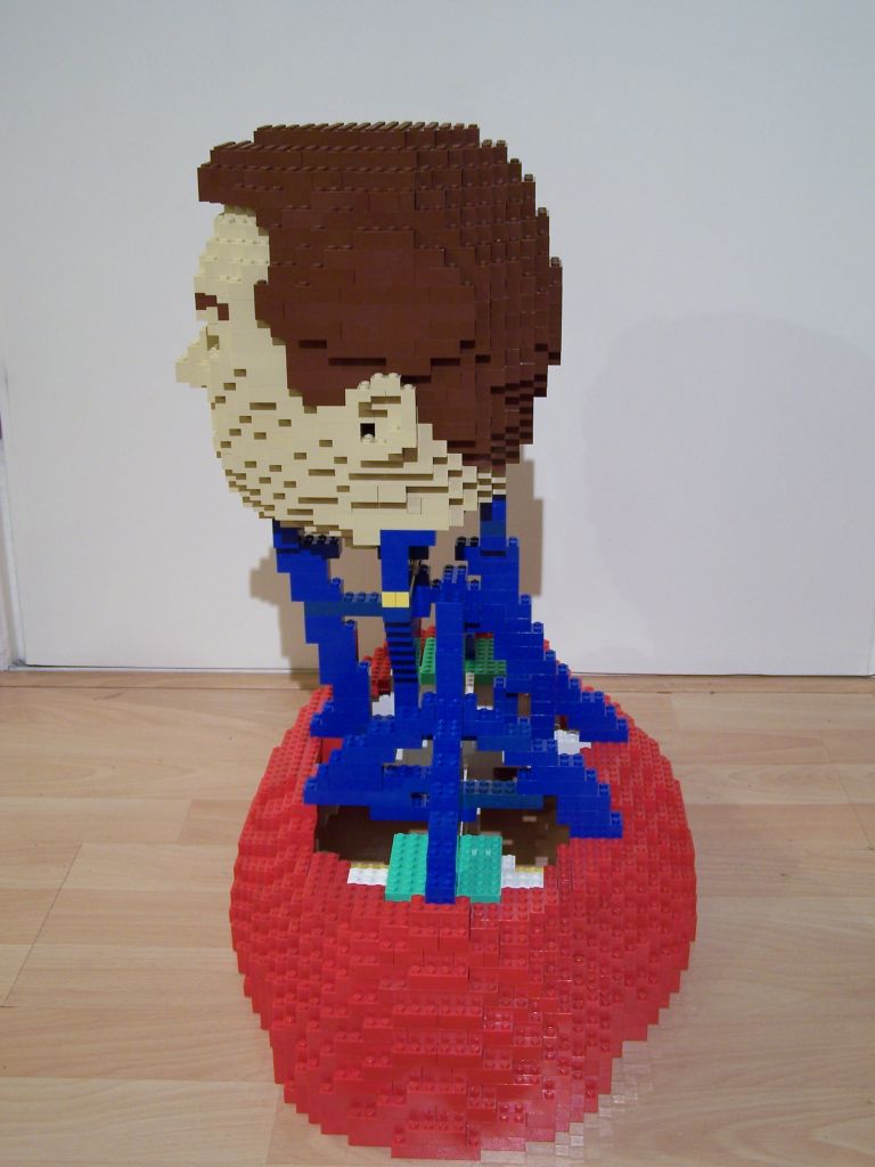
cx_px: 438
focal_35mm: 40
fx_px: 1348
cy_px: 584
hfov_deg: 36.0
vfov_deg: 46.8
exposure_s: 1/3
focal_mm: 6.7
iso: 80
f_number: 2.8
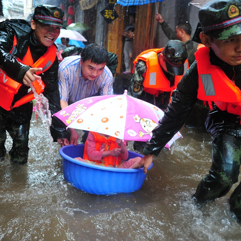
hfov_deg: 40.9
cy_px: 120
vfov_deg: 40.9
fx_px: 323
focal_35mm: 41
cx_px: 127
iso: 2800
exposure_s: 1/250
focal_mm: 32
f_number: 3.5
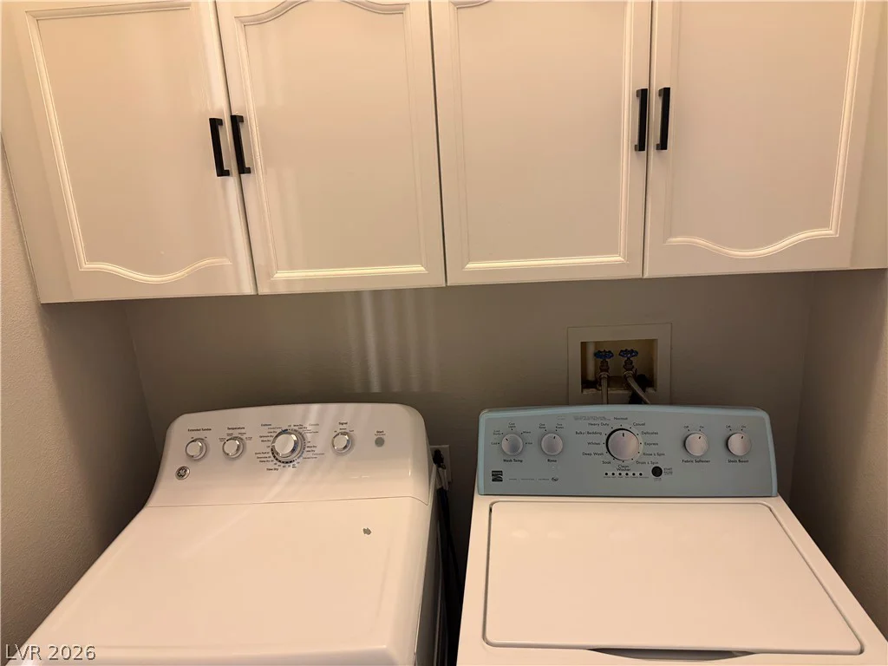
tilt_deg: -16.6
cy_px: 333
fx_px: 616
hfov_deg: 71.6
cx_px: 444
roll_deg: +3.4
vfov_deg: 56.8
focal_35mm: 24
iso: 500
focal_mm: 6.76
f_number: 1.78
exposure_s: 1/60
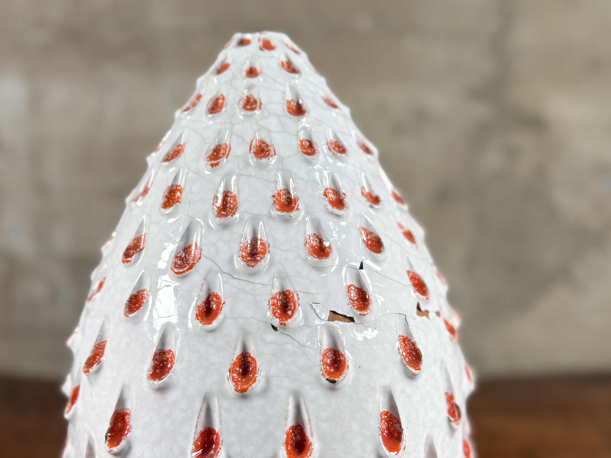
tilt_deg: -11.4
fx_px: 424
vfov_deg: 56.8
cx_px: 306
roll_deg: -0.3
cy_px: 229
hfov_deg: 71.6
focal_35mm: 24
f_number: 1.78
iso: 64
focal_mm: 6.76
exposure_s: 1/270
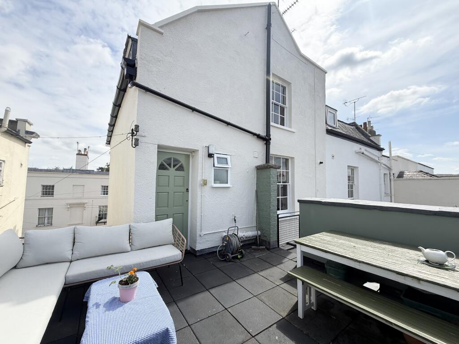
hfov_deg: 102.1
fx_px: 186
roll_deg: -0.6
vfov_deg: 85.7
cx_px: 230
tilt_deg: +5.3
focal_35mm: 14
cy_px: 172
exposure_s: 1/1656
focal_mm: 2.22
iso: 50
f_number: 2.2
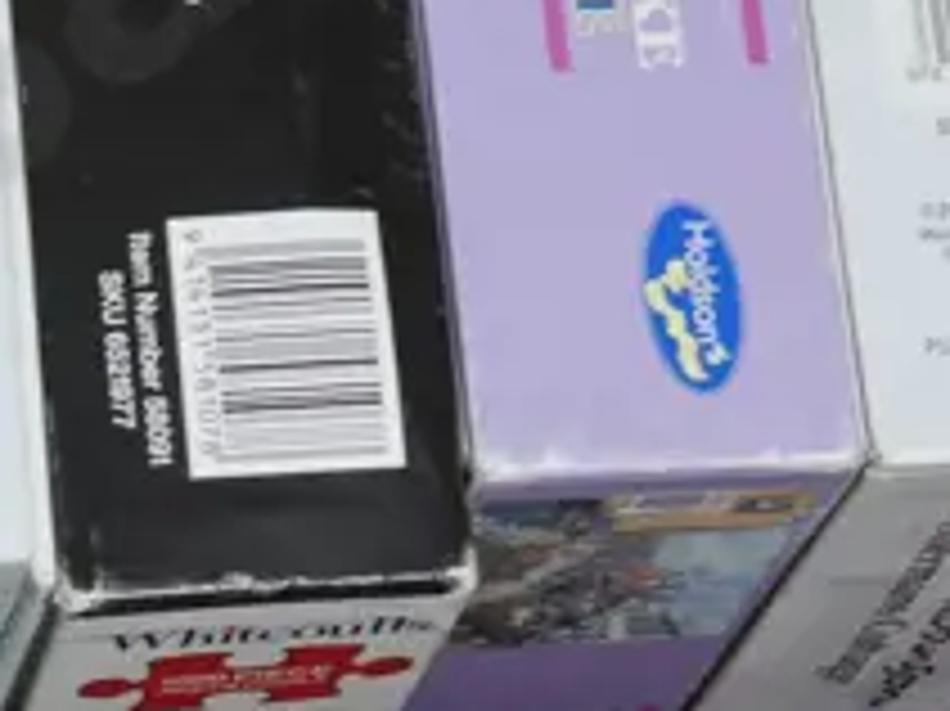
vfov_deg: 6.3
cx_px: 342
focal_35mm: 233
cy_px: -200
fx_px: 6391
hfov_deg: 8.5
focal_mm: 24
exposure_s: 1/60
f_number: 5.2
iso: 320
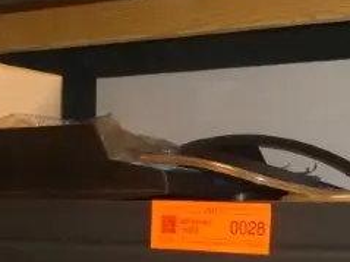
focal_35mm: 103
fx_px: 1041
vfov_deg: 14.3
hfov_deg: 19.1
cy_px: 220
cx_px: 211
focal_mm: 4.3
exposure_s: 1/125
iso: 800
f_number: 3.3
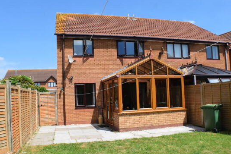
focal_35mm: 39
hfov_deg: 49.9
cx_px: 103
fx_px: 248
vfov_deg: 34.6
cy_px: 86
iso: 200
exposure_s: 1/400
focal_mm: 21
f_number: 10
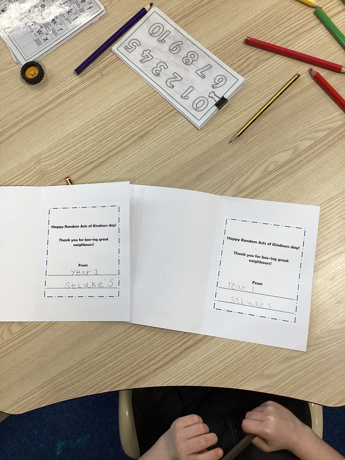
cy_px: 230
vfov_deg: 58.4
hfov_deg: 45.4
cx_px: 172
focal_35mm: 31
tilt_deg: -79.1
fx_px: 412
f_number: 2.4
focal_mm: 3.3
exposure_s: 1/100
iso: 80
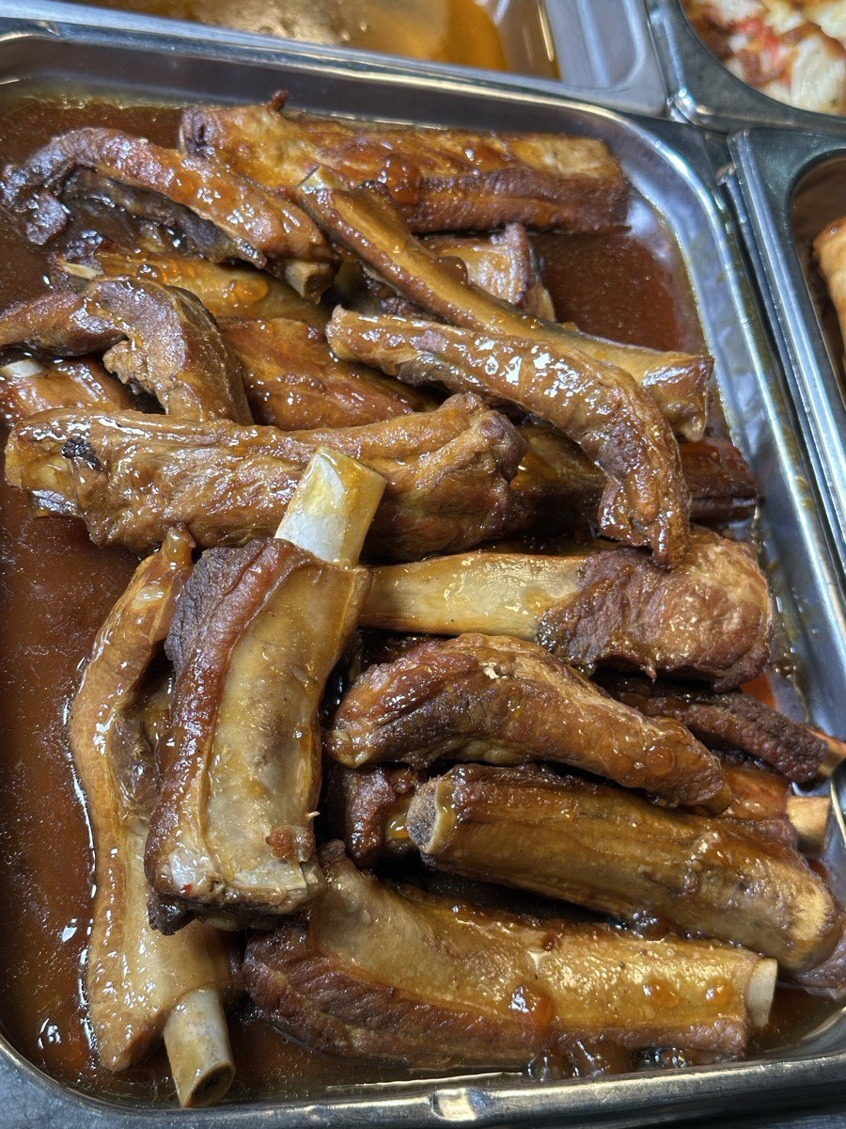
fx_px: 1564
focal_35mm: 48
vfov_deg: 39.7
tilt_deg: -54.9
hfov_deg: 30.3
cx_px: 423
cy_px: 564
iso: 64
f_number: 1.78
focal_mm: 6.86
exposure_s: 1/253
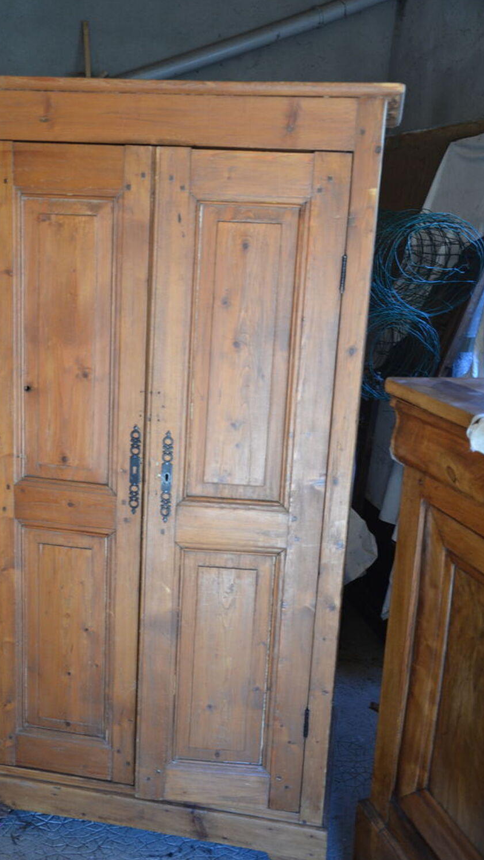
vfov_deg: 51.0
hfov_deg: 30.0
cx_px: 205
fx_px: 902
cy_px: 429
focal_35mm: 40
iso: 800
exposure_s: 1/60
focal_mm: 25
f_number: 4
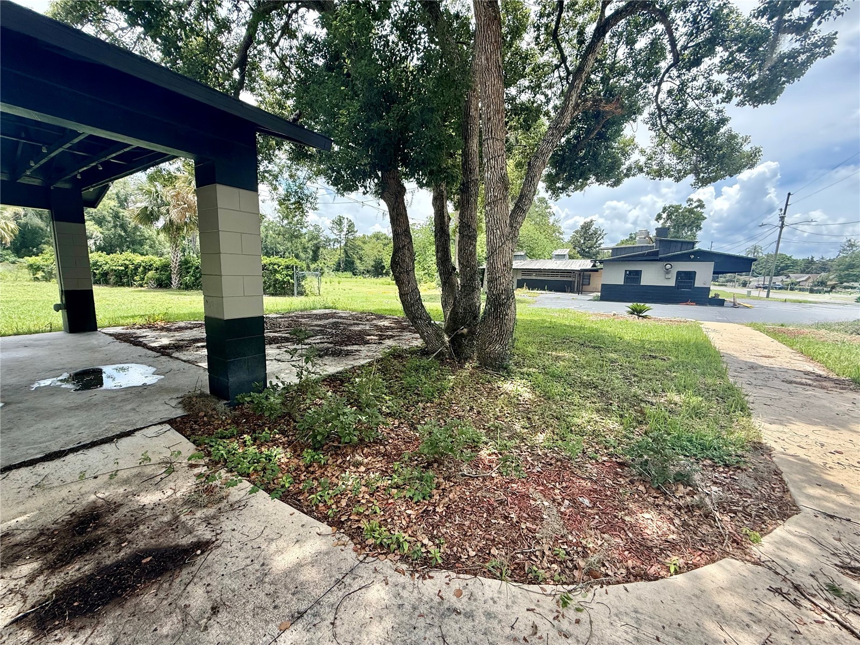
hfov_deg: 102.1
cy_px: 322
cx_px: 430
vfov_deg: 85.7
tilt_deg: -7.1
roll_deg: -1.6
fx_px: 348
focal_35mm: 14
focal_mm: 2.22
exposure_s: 1/770
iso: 64
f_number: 2.2
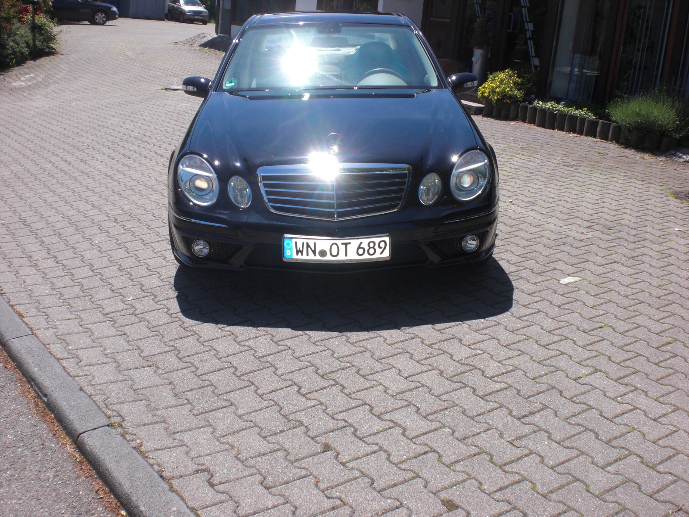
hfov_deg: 49.0
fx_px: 756
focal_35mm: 38
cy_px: 258
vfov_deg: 37.7
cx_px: 344
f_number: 5.6
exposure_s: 1/320
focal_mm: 6.3
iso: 64
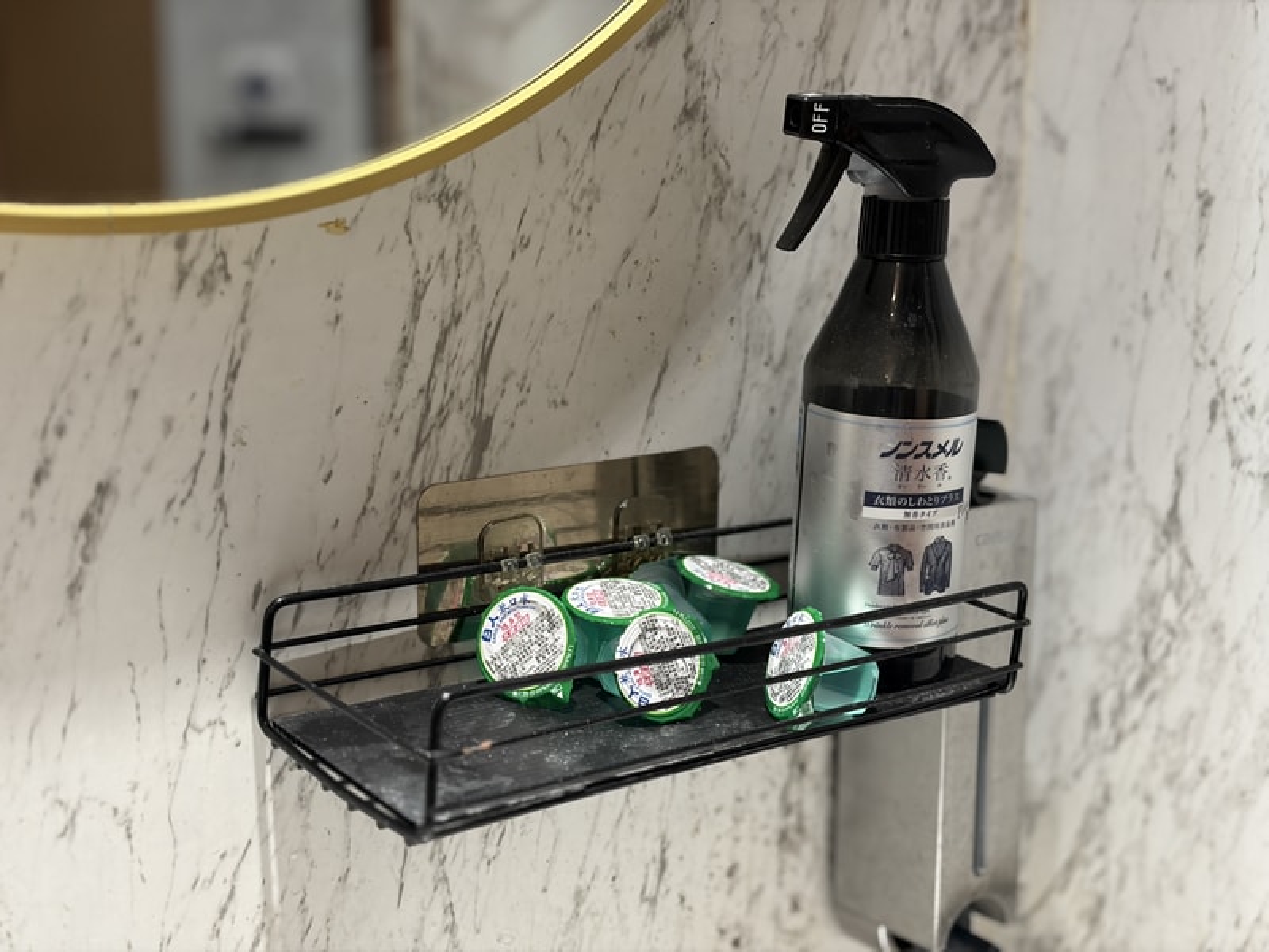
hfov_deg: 36.8
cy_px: 476
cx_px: 634
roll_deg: -0.5
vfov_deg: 28.0
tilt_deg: -11.2
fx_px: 1906
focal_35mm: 52
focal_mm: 5.96
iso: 125
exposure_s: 1/40
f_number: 1.6
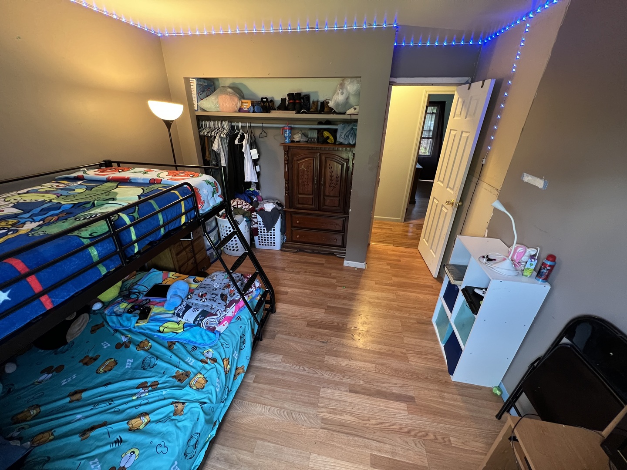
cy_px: 235
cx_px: 314
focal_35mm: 13
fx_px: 235
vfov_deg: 89.9
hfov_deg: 106.2
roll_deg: -1.3
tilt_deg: -26.9
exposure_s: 1/60
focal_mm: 1.57
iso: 500
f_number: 1.8
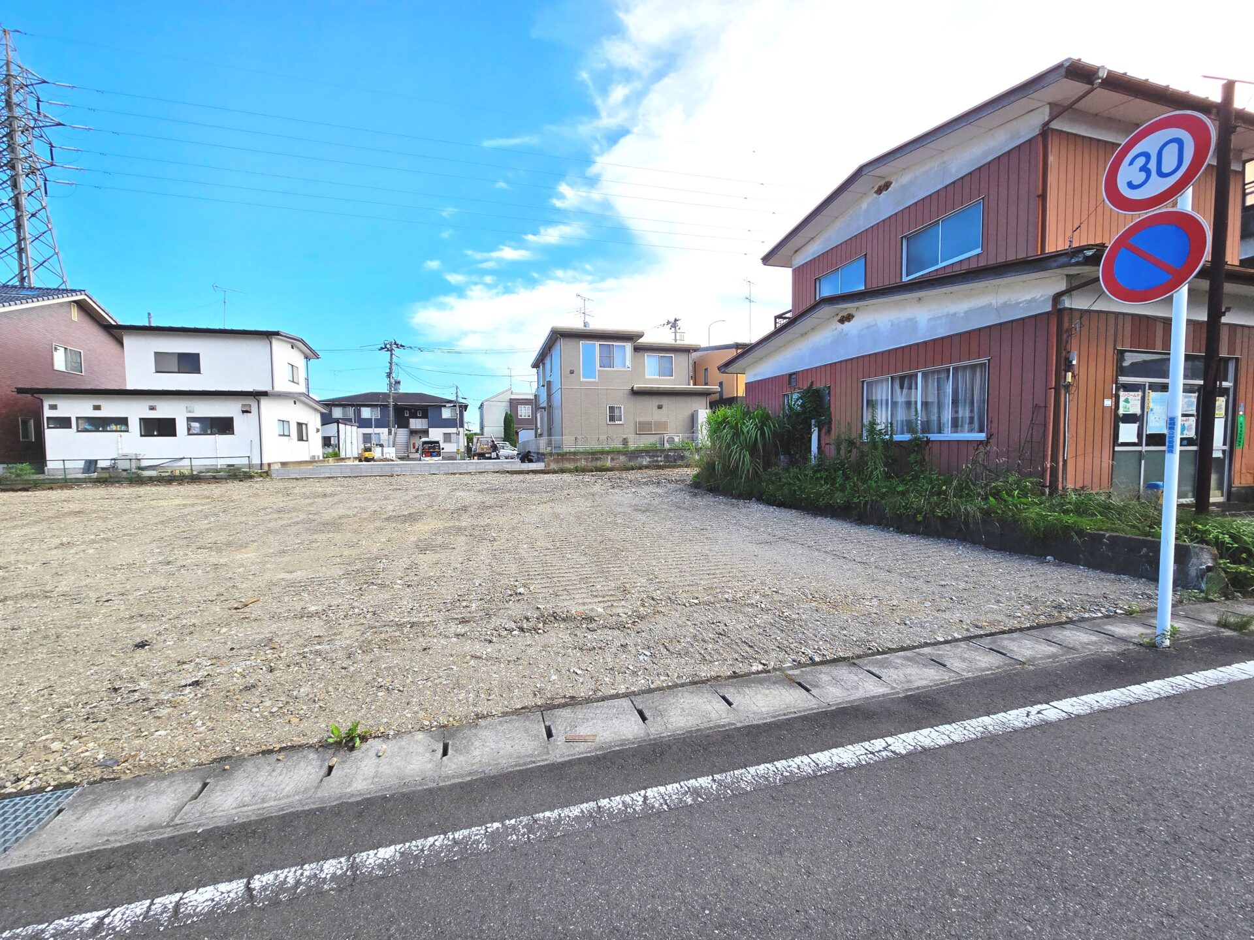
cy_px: 470
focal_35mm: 13
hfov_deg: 106.2
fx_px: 471
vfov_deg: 89.9
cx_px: 627
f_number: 2.2
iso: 50
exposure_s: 1/734
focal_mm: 2.2
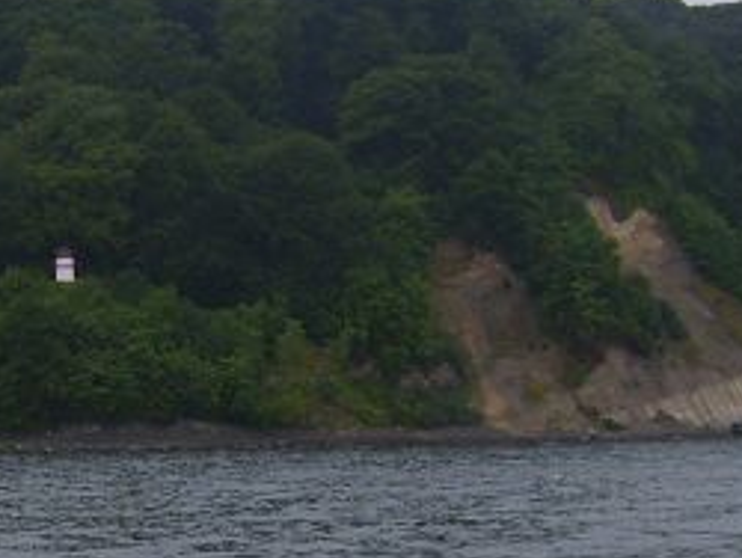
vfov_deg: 13.2
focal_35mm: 112
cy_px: 324
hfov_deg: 17.2
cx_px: 21
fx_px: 2403
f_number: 2.8
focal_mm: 5.8
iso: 50
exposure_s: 1/250
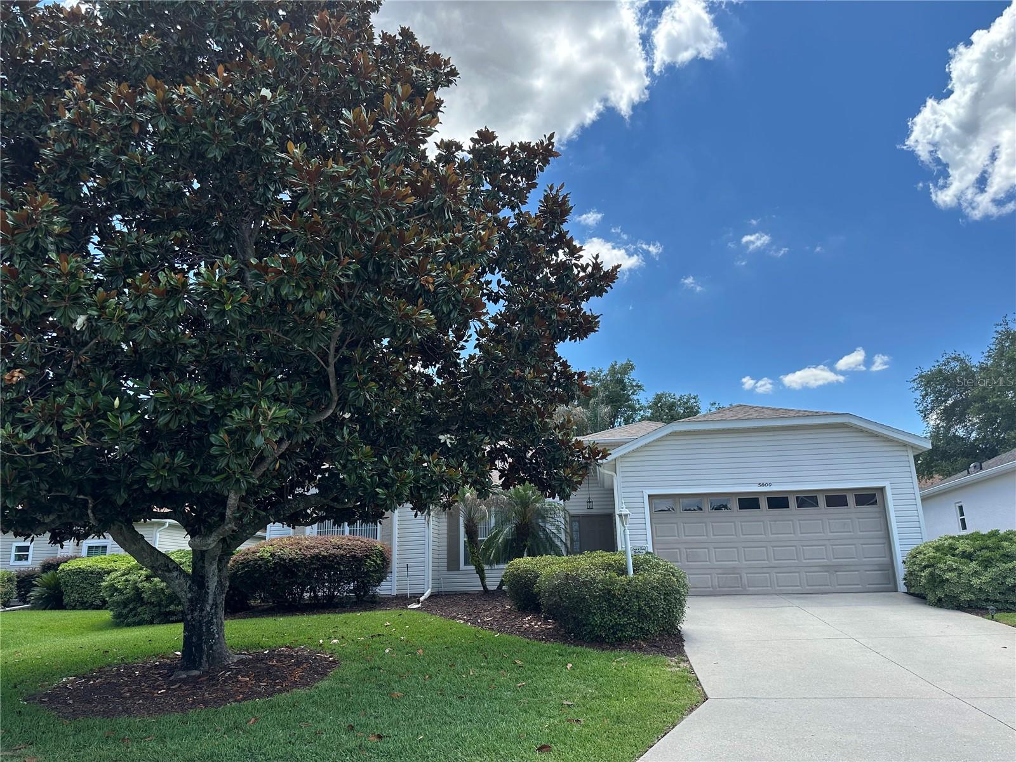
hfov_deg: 71.6
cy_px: 381
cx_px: 508
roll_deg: +1.2
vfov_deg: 56.8
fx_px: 704
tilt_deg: +15.1
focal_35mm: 24
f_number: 1.78
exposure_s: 1/2967
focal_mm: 6.86
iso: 80
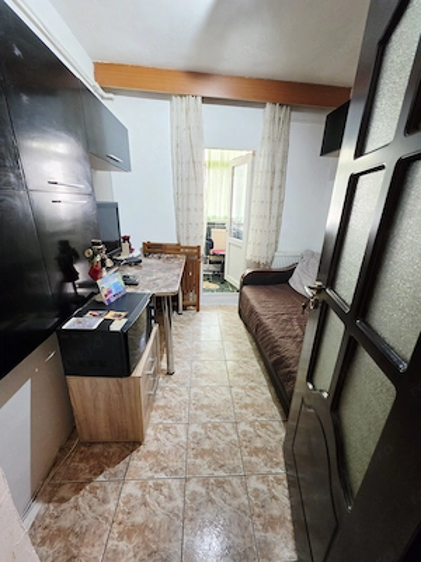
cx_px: 210
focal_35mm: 13
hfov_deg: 89.9
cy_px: 281
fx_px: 211
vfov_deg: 106.2
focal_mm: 2.2
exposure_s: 1/50.3
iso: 320
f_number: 1.9
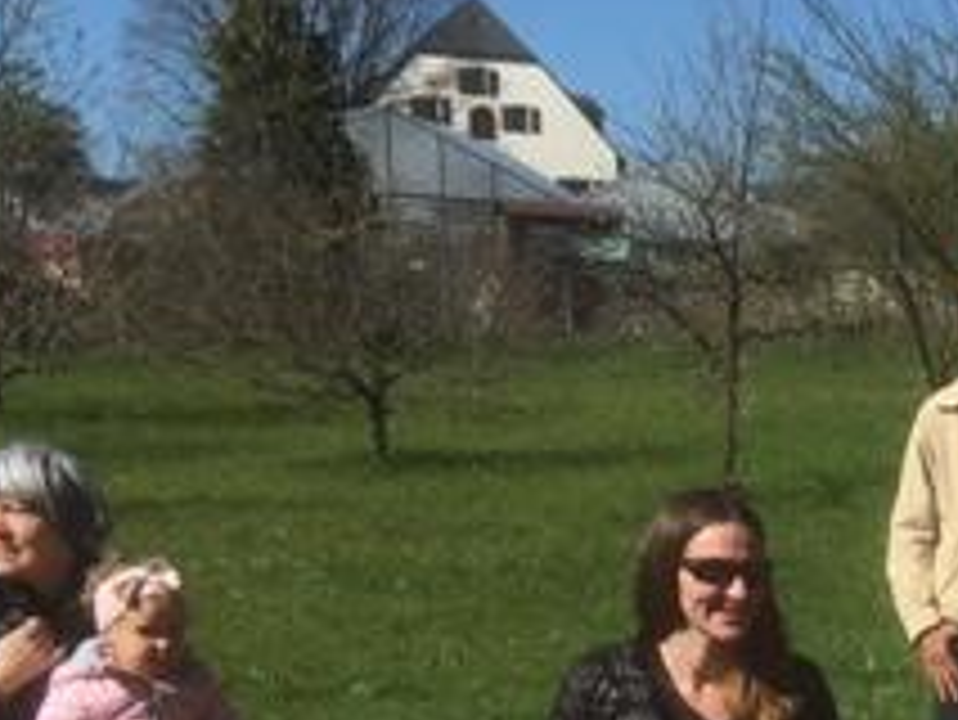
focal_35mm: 87
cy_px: 954
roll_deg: -1.1
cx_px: 1300
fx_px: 2409
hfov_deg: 20.3
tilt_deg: -13.0
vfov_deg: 16.0
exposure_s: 1/1876
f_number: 2.2
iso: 25
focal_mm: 4.15
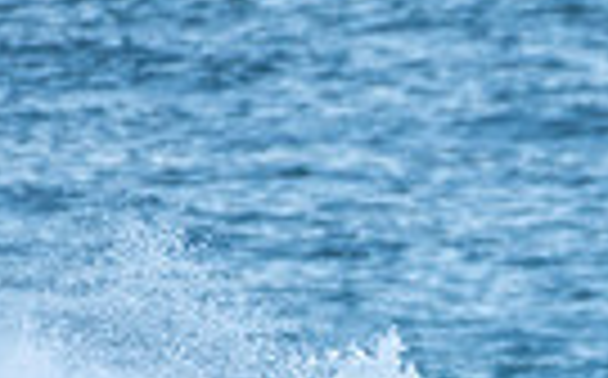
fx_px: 54464
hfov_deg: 0.6
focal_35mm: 3291
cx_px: 851
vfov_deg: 0.4
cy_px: 479
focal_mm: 500
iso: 320
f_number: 5.6
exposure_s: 1/400
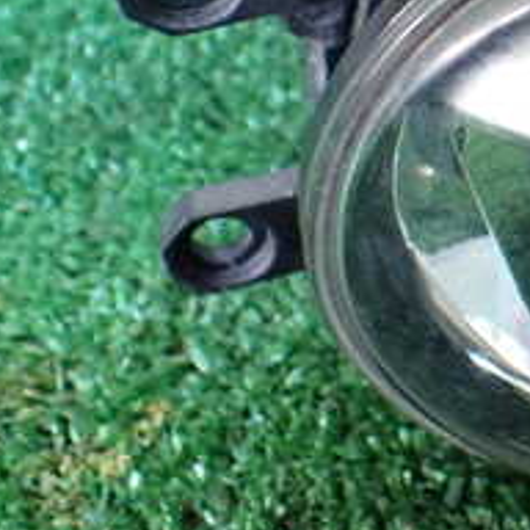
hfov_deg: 19.0
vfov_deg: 20.6
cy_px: 83
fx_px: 1438
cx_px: 723
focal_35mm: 83
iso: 800
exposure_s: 1/80
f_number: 2.3
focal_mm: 5.4
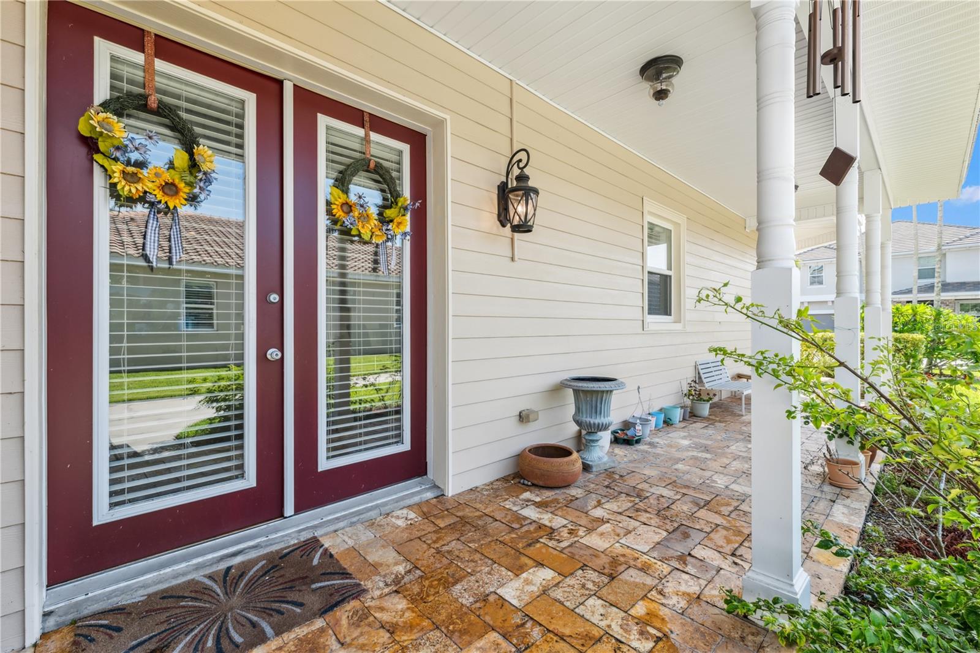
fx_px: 381
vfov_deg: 81.2
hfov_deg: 104.3
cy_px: 326
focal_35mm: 14
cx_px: 490
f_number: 8
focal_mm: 14
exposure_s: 1/200
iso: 400
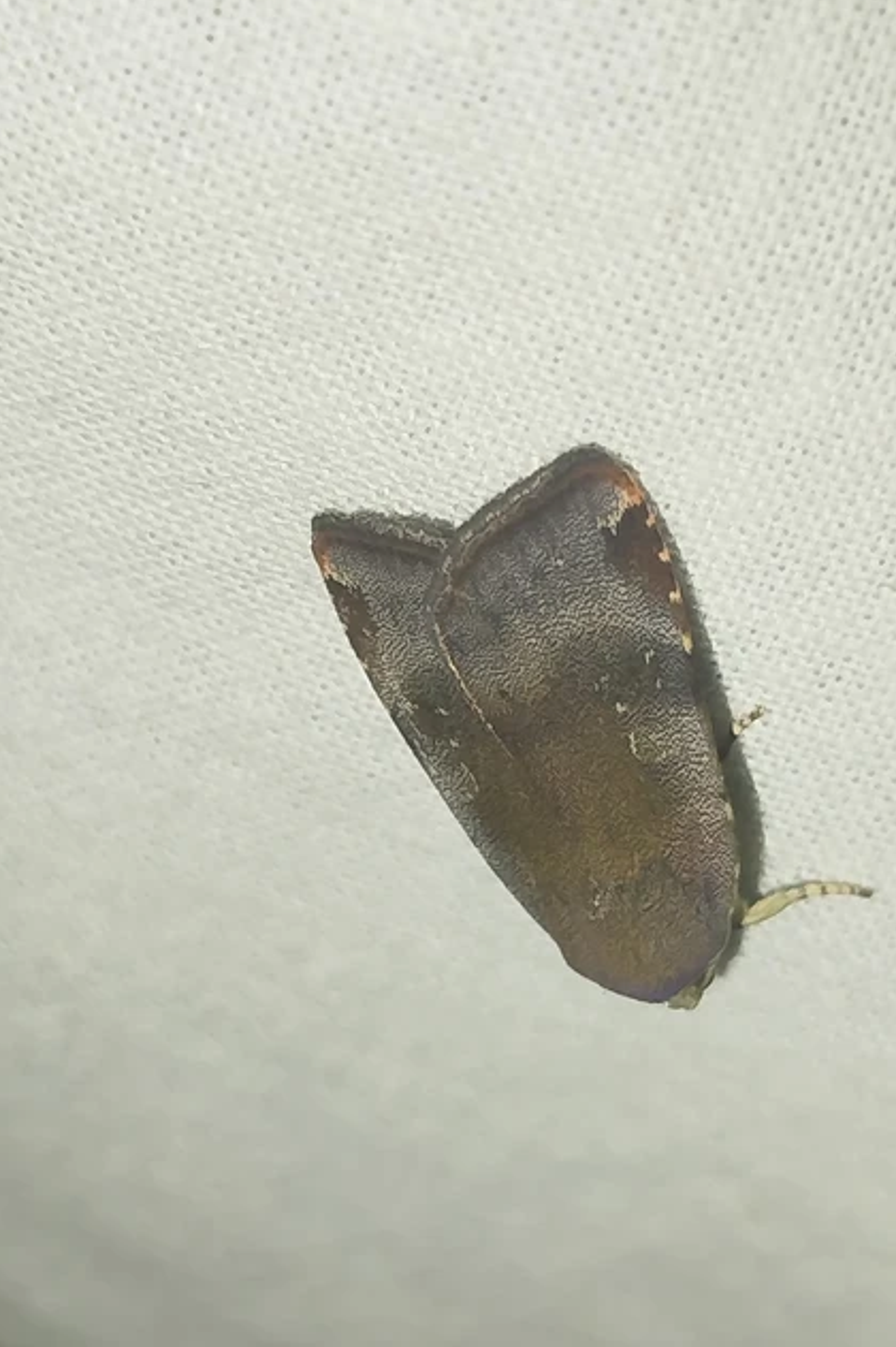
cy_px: 666
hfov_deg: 17.9
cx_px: 444
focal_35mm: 76
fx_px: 2840
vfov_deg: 26.7
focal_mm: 5.31
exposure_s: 1/50
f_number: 1.7
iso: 100
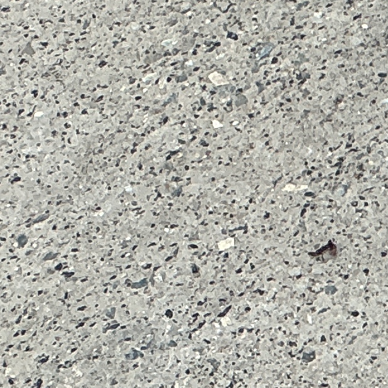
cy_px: -363
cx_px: 1180
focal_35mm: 168
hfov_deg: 8.6
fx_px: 2130
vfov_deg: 9.7
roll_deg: +0.6
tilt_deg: -36.9
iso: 20
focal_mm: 3
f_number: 1.8
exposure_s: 1/143
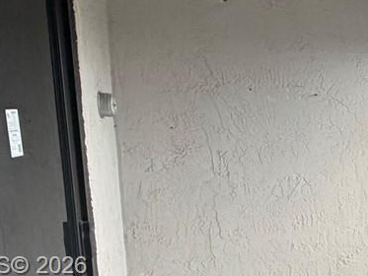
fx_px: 638
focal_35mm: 60
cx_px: 569
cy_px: 267
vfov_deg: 23.5
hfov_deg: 24.2
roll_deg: -2.7
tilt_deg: -10.4
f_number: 2.2
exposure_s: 1/121
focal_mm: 2.22
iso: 250
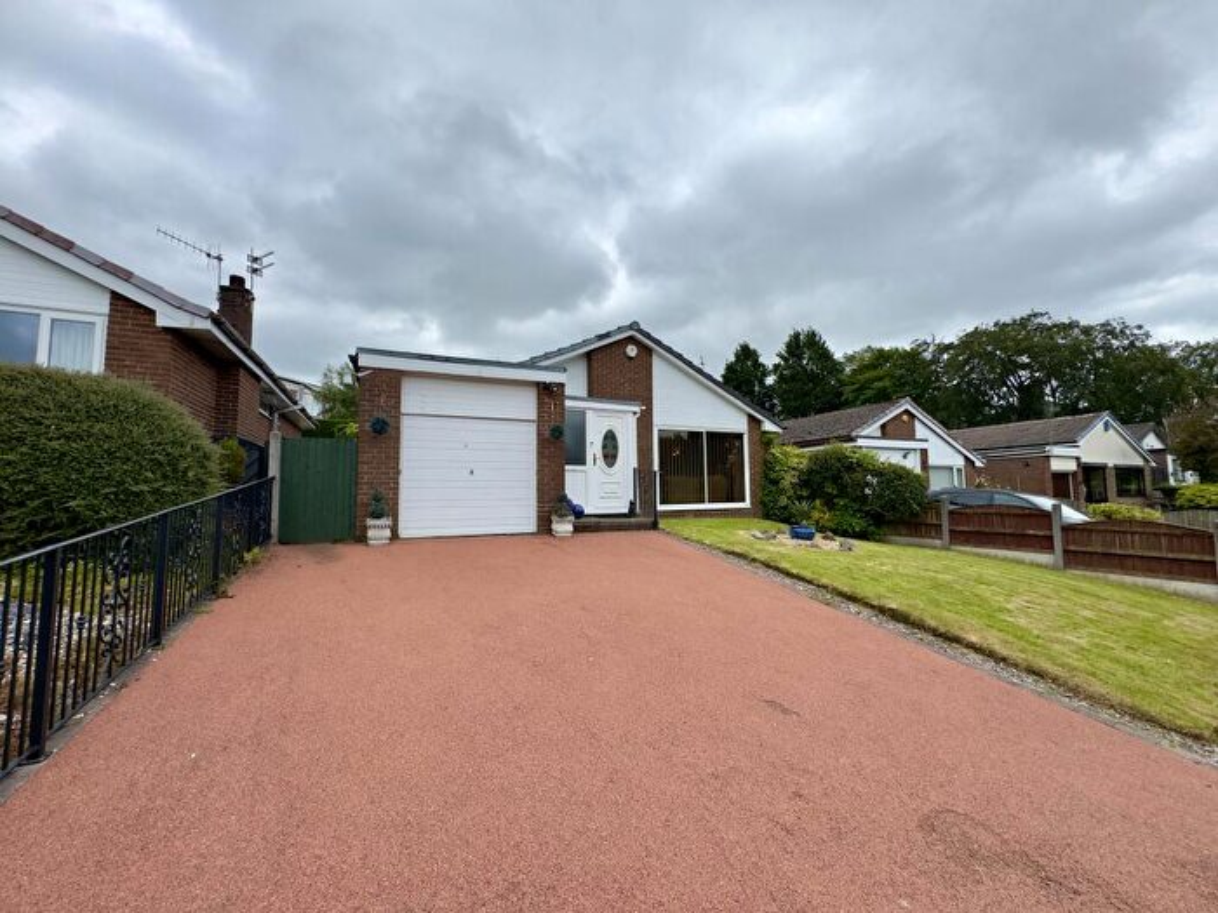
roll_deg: +0.9
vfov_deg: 85.7
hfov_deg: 102.1
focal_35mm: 14
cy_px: 456
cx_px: 609
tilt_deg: +5.0
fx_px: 493
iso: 50
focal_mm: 2.22
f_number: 2.2
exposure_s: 1/1449
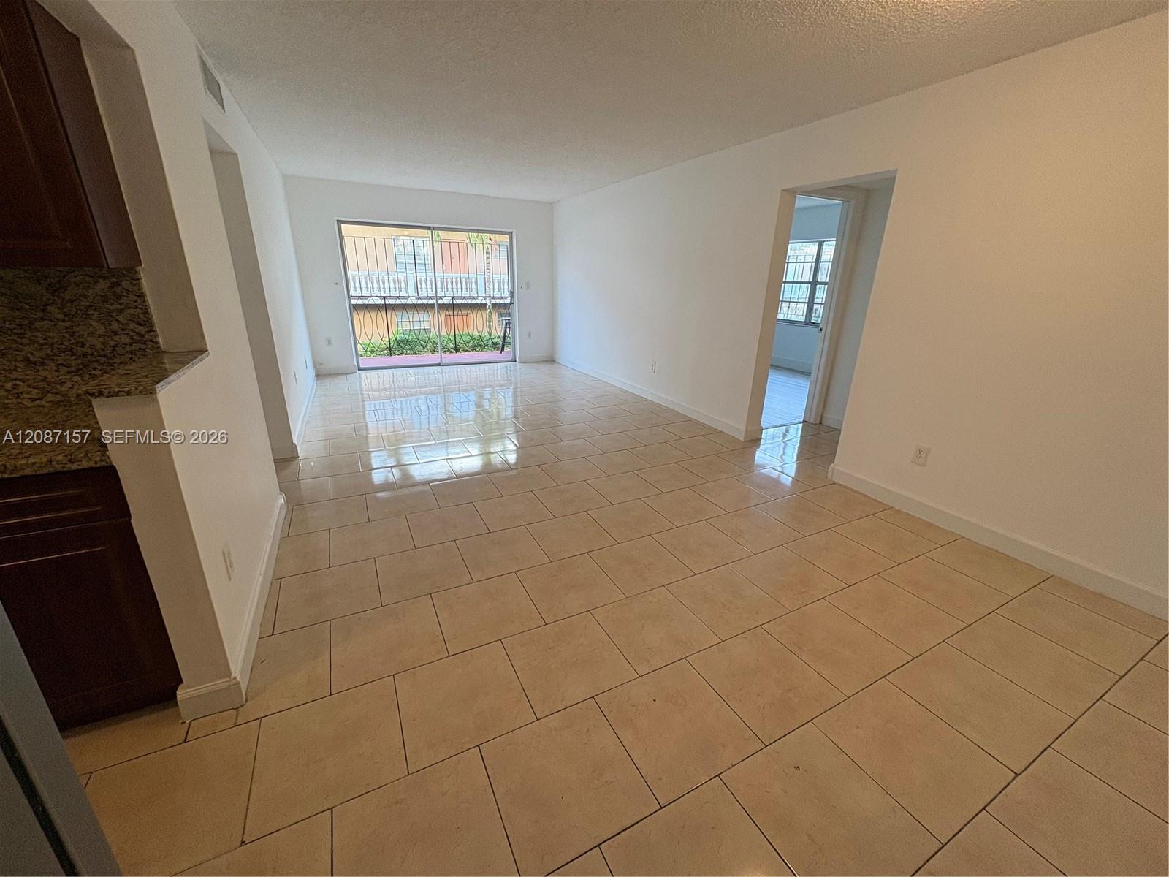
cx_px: 584
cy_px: 438
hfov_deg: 102.1
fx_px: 473
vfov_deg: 85.7
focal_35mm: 14
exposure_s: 1/120
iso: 125
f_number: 2.2
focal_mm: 2.22
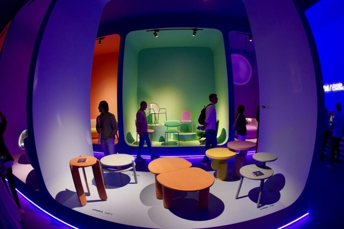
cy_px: 114
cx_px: 172
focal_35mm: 15
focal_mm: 15
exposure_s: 1/200
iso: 3200
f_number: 5
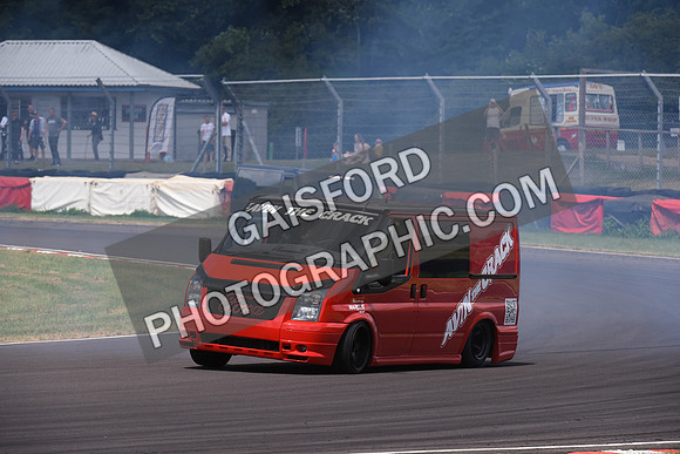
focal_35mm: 280
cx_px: 340
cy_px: 227
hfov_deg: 7.4
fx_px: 5290
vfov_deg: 4.9
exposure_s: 1/1000
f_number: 8
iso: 1250
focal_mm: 280
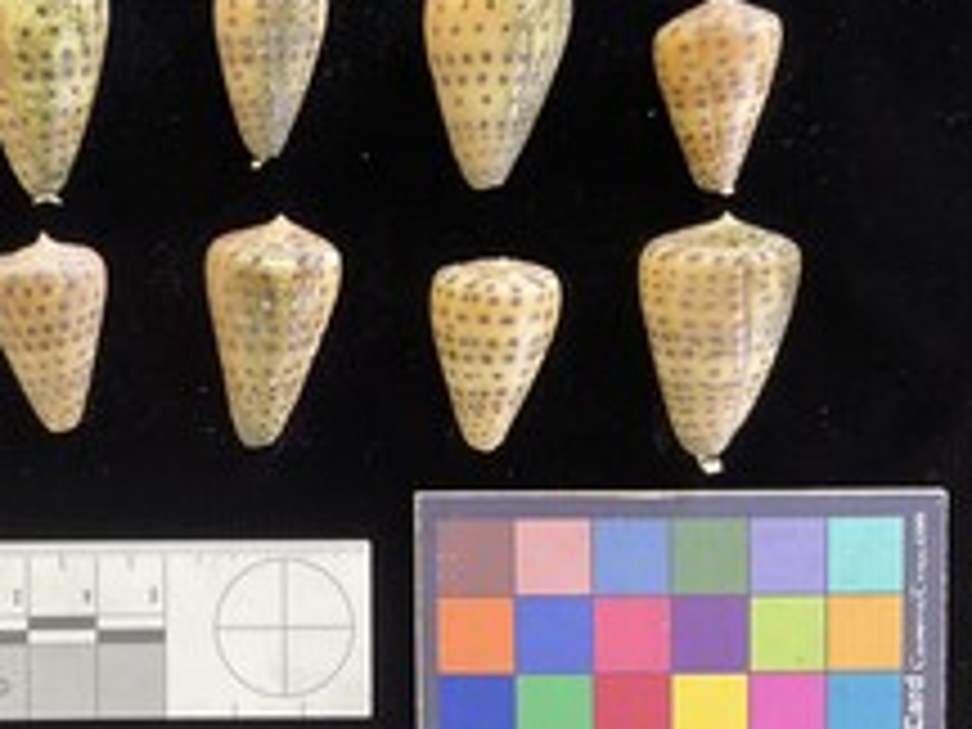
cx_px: 248
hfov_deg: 39.4
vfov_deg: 30.9
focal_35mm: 47
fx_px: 1320
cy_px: 349
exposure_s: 1/60
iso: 160
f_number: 1.8
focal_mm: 3
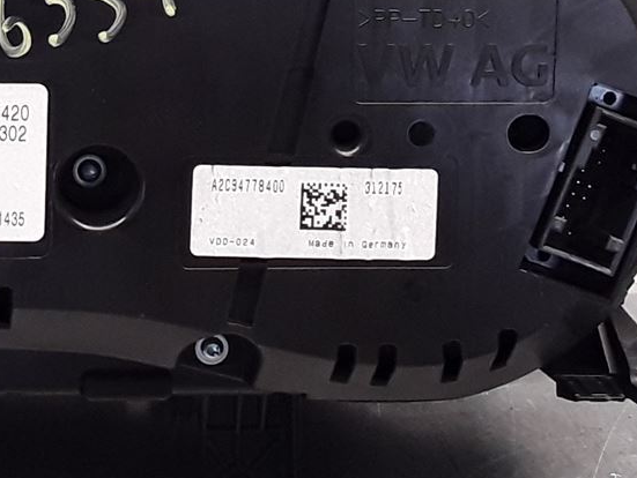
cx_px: -104
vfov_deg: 14.1
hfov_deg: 18.0
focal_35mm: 104
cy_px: 24
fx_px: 1915
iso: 100
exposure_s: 1/100
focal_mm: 2.91
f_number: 1.9
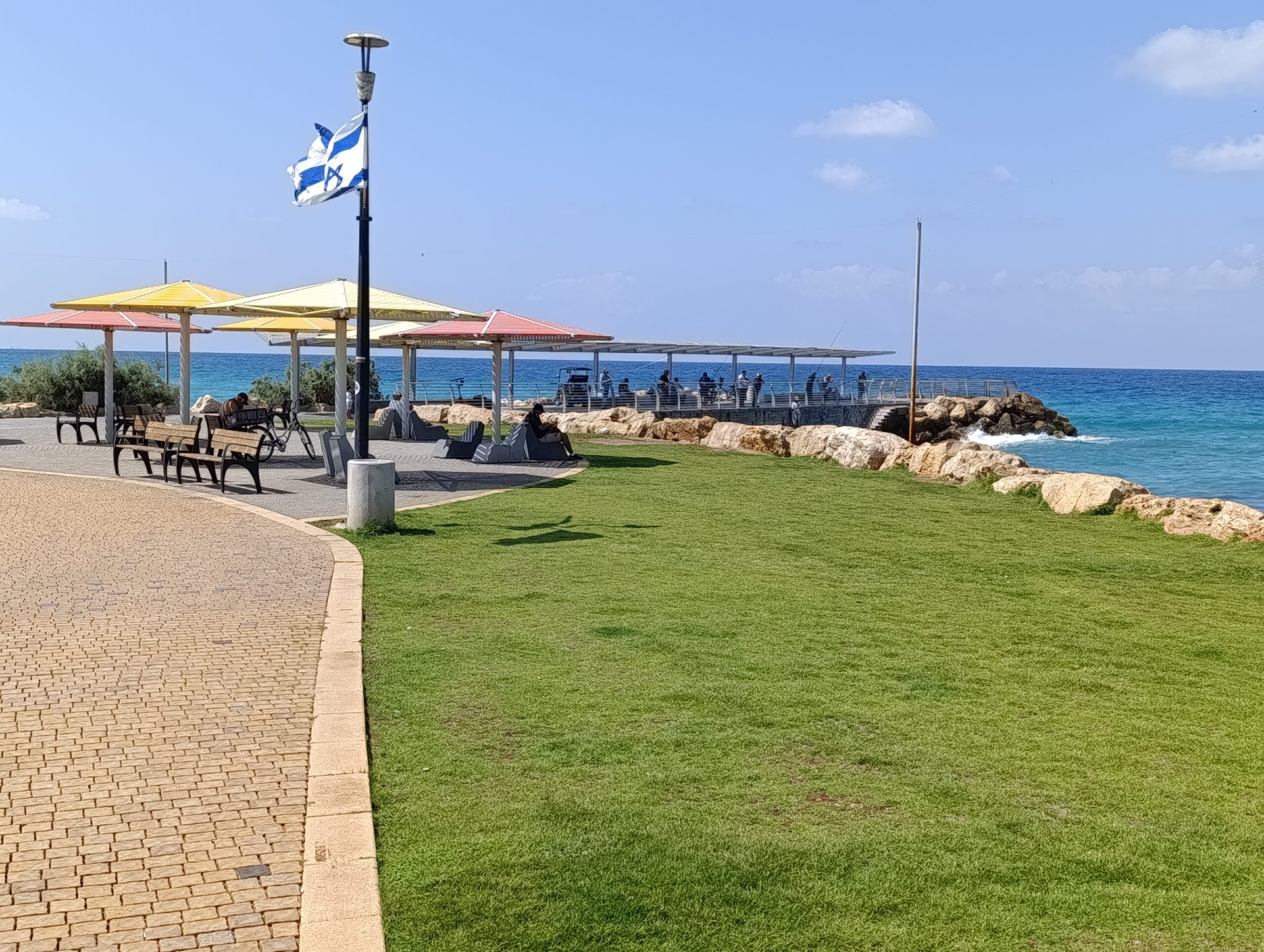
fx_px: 1390
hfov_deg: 48.9
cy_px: 476
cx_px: 632
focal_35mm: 38
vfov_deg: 37.8
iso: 50
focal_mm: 6.14
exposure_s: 1/784
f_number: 1.6
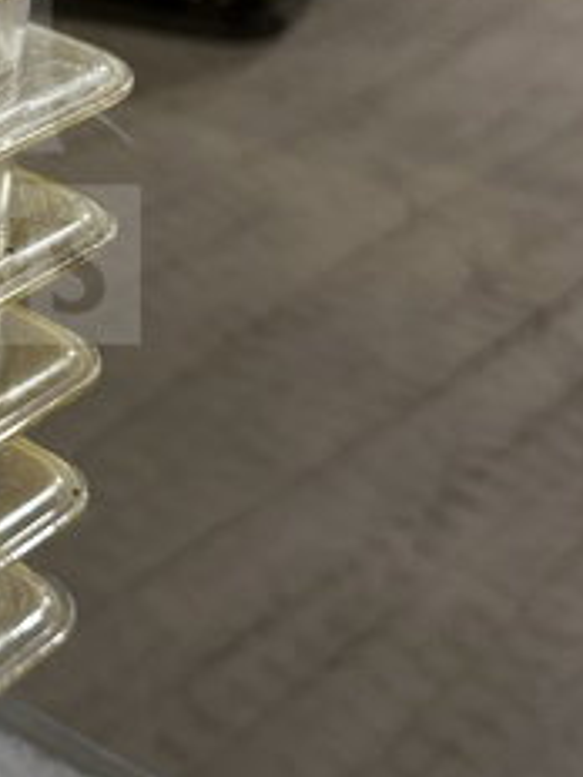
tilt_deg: -25.6
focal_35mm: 84
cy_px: 79
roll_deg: -4.1
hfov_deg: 16.3
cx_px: -238
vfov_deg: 22.7
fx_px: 1886
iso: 250
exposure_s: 1/62
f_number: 1.78
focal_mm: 6.86
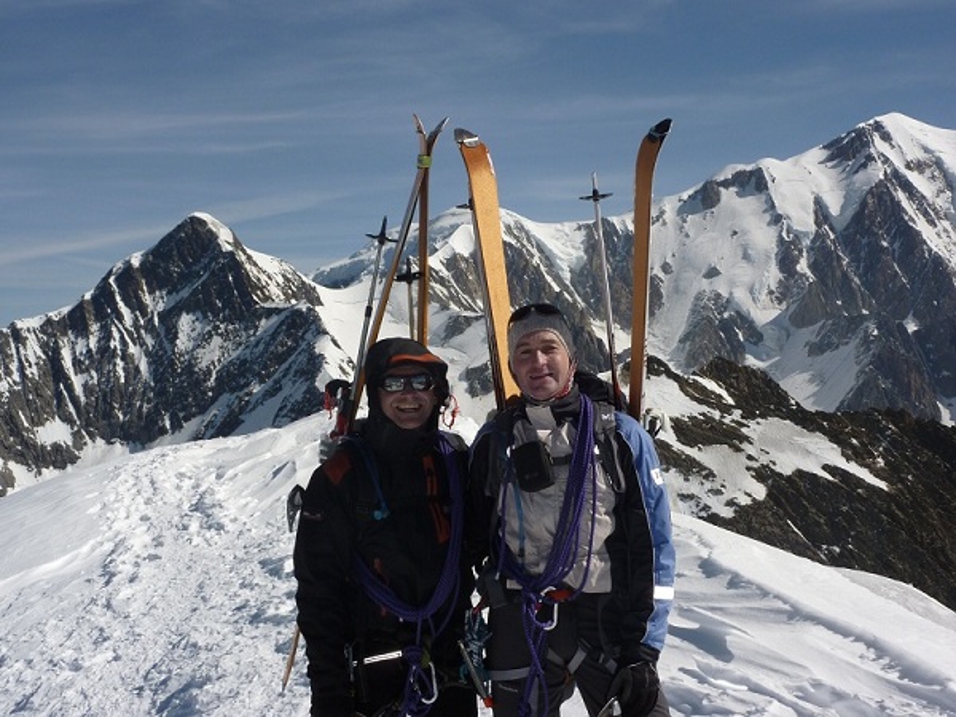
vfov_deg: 30.3
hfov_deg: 39.7
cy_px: 358
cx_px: 478
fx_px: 1326
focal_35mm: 48
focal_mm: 7.9
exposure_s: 1/1000
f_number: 5.6
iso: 100
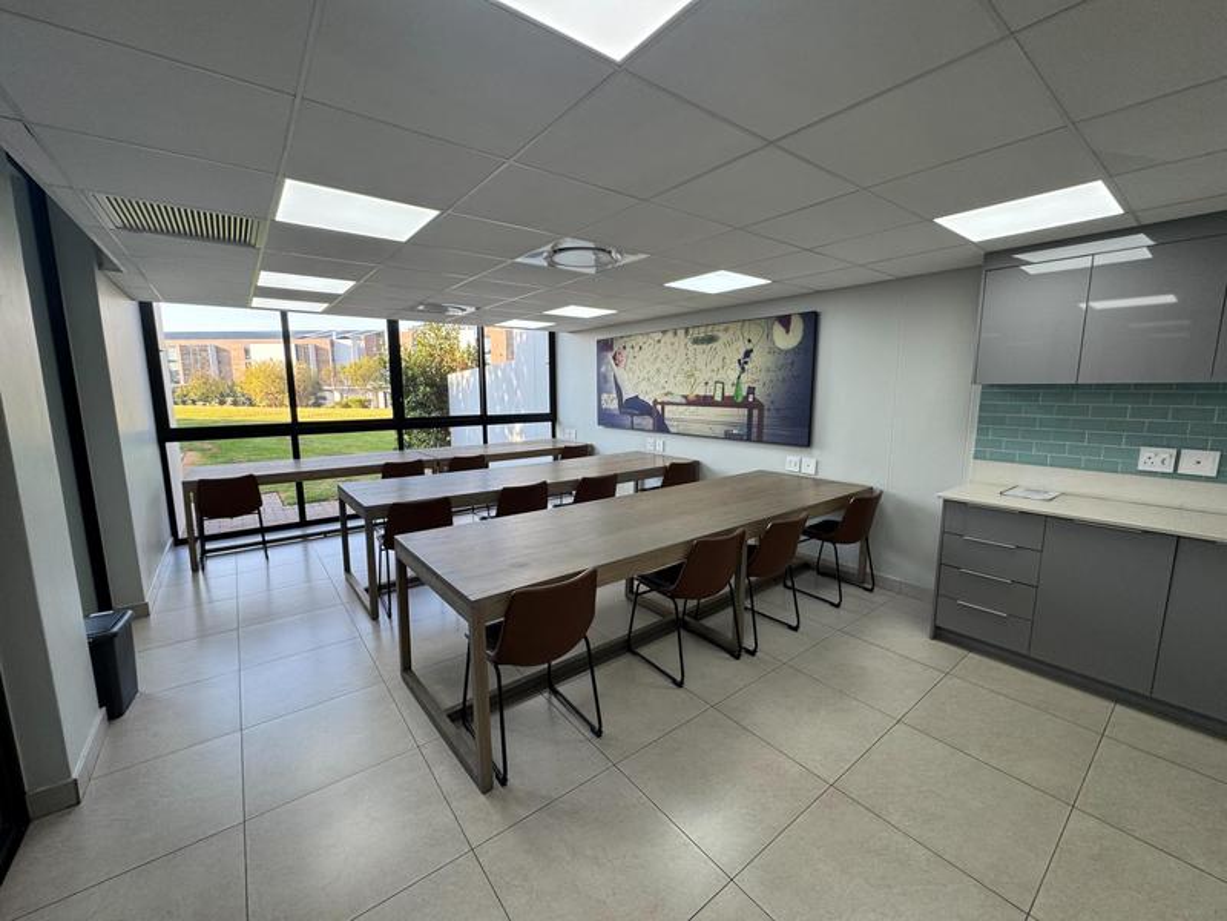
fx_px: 496
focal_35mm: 14
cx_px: 614
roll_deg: +1.4
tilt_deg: -8.4
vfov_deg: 85.7
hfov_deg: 102.1
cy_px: 460
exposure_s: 1/100
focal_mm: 2.22
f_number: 2.2
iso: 50
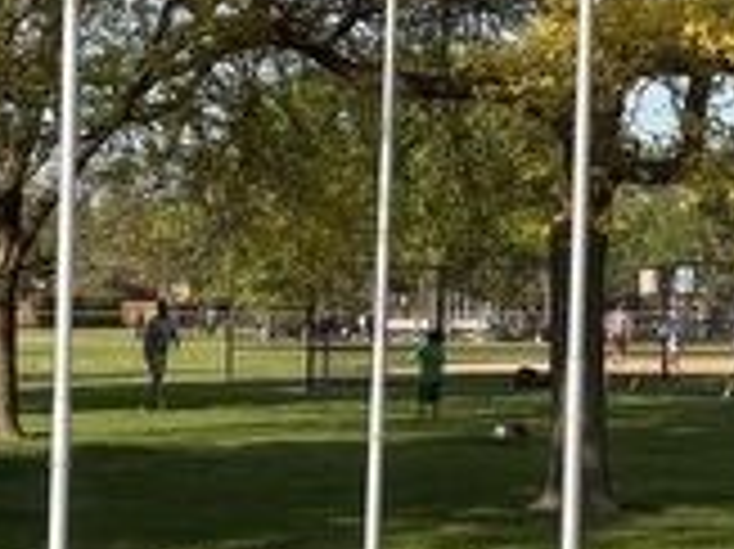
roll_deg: +0.0
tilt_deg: +5.7
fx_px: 2712
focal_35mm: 128
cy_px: 54
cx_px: 576
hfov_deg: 15.3
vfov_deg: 11.5
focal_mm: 5.96
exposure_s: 1/2012
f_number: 1.6
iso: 50
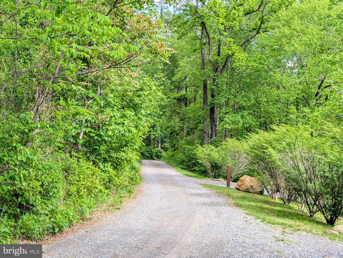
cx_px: 172
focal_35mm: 49
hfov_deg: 38.9
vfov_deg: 29.7
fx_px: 486
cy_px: 129
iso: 22
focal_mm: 6.9
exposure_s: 1/456
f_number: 1.68
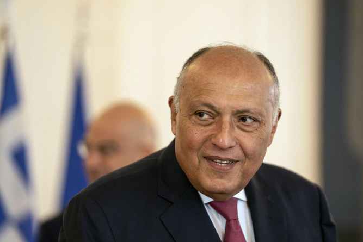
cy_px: 121
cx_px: 182
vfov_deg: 6.8
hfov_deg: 10.2
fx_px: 2027
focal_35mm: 201
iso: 1600
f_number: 3.2
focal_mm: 200
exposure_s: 1/500
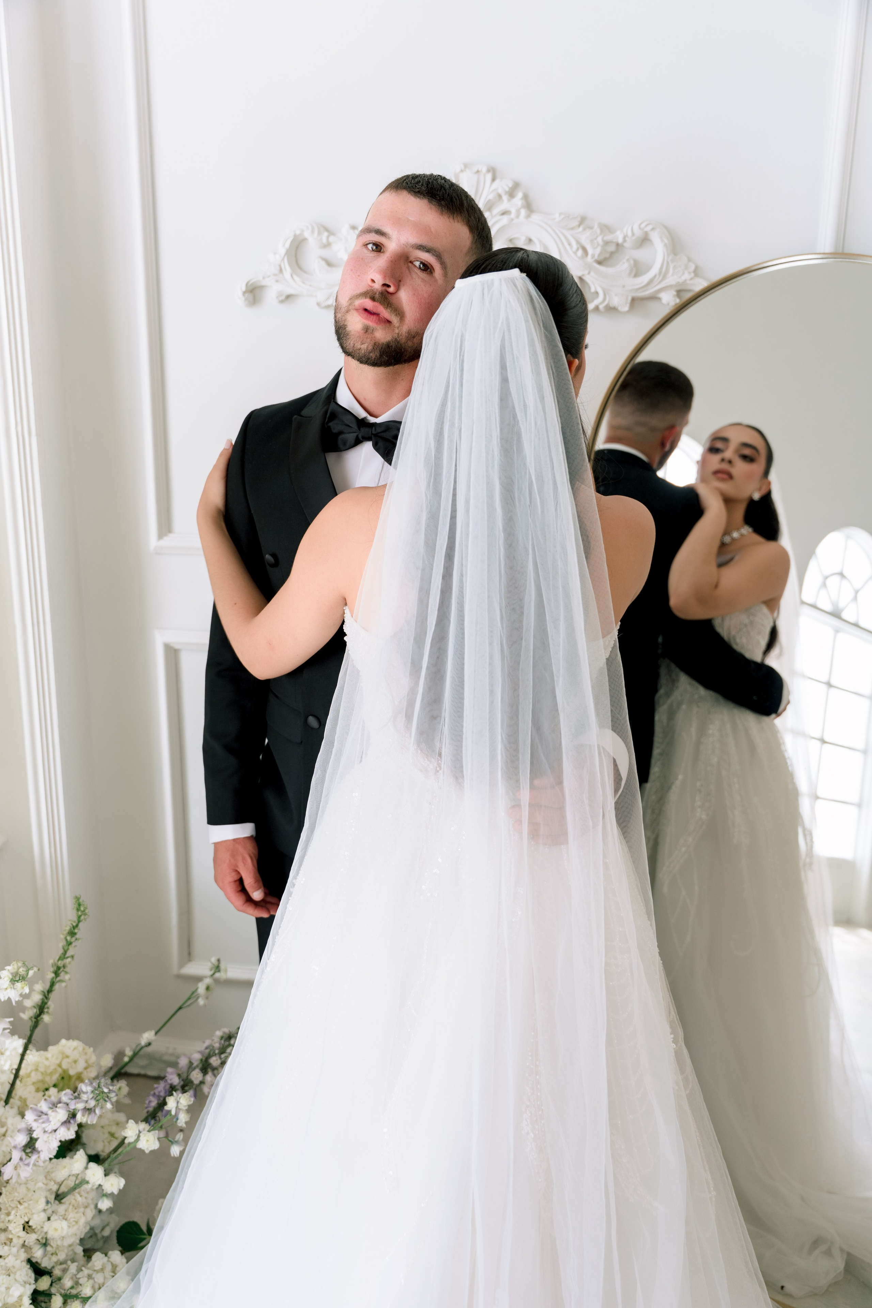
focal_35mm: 29
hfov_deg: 44.7
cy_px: 654
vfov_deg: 63.3
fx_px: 1061
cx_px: 436
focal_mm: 29.2
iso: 250
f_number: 2.8
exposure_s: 1/200
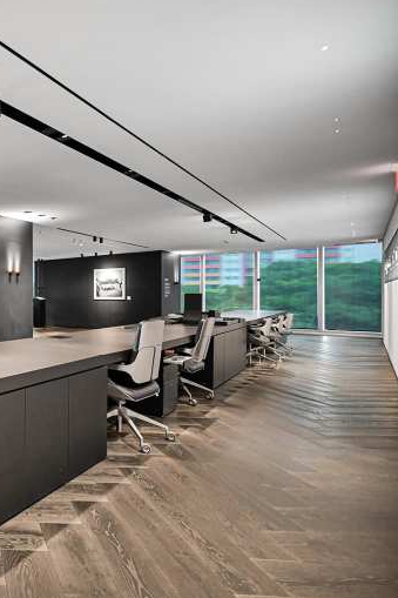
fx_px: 365
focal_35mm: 22
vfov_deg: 78.6
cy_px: 298
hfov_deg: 41.9
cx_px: -62
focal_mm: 14
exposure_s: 1/15
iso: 3200
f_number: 4
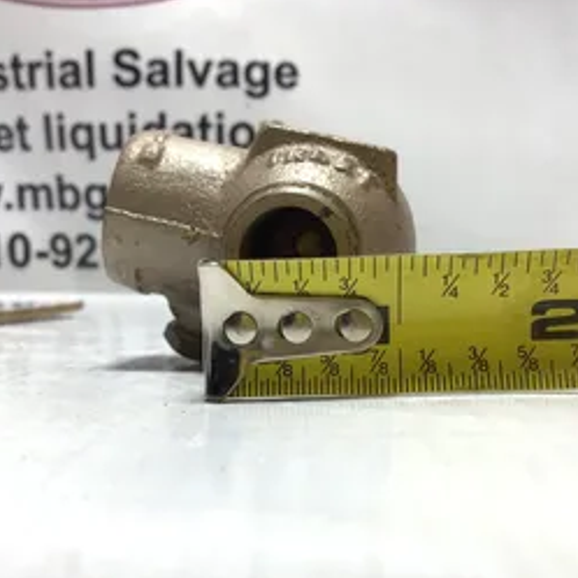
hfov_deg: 38.3
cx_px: 288
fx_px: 831
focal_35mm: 44
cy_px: 406
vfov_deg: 37.7
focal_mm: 3.3
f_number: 2.4
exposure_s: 1/120
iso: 40
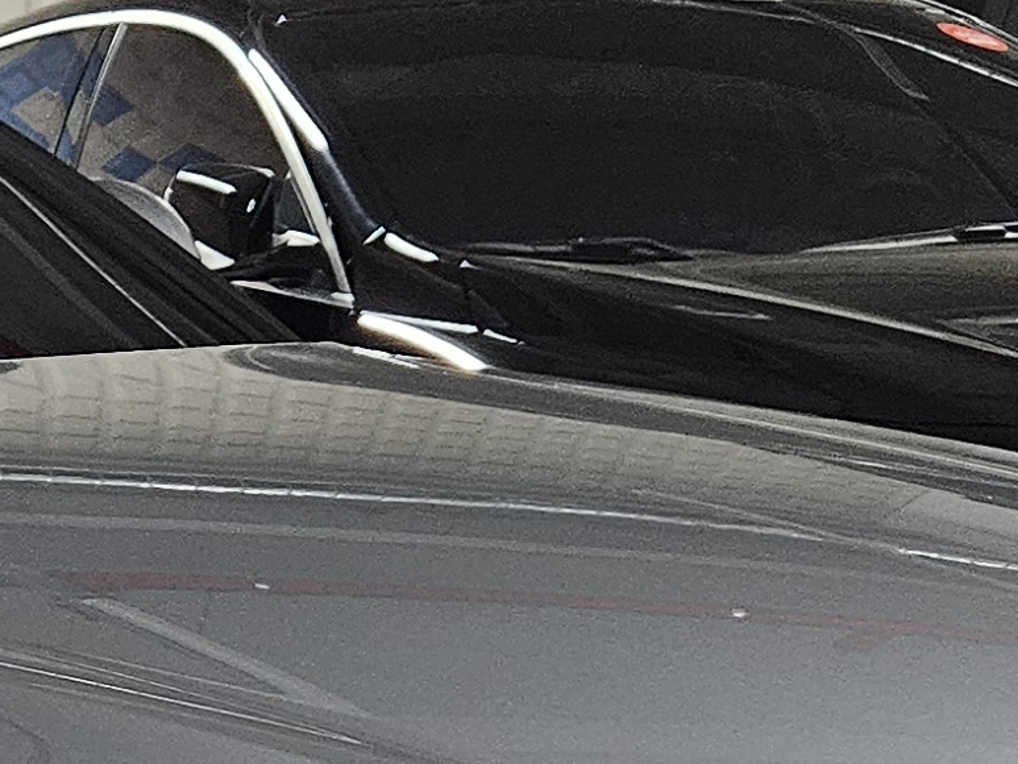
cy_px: 941
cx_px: -288
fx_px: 3500
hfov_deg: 15.8
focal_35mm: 119
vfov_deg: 12.2
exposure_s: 1/120
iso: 800
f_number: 1.8
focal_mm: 5.4
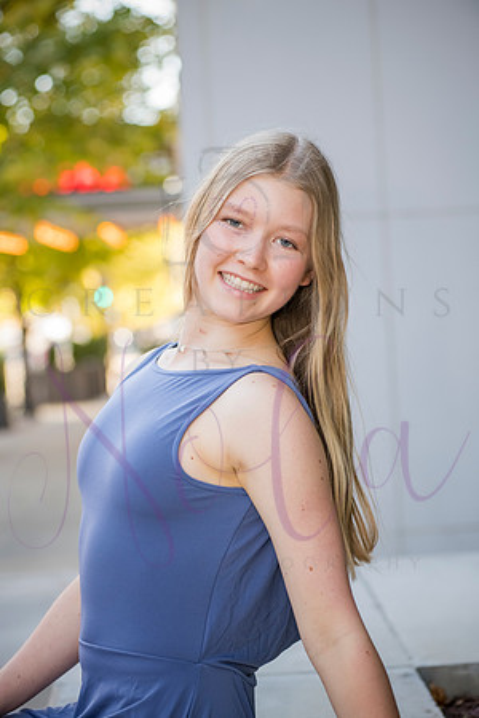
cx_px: 240
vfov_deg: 23.6
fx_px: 1716
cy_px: 359
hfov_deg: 15.9
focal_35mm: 86
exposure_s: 1/400
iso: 800
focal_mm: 86
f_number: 4.5
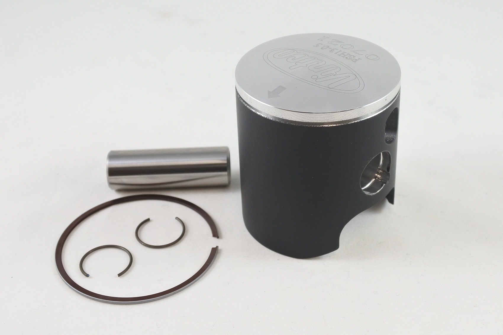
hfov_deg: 53.1
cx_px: 252
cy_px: 168
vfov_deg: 36.9
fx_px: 503
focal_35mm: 36
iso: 400
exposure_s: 1/125
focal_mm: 13.7
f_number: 4
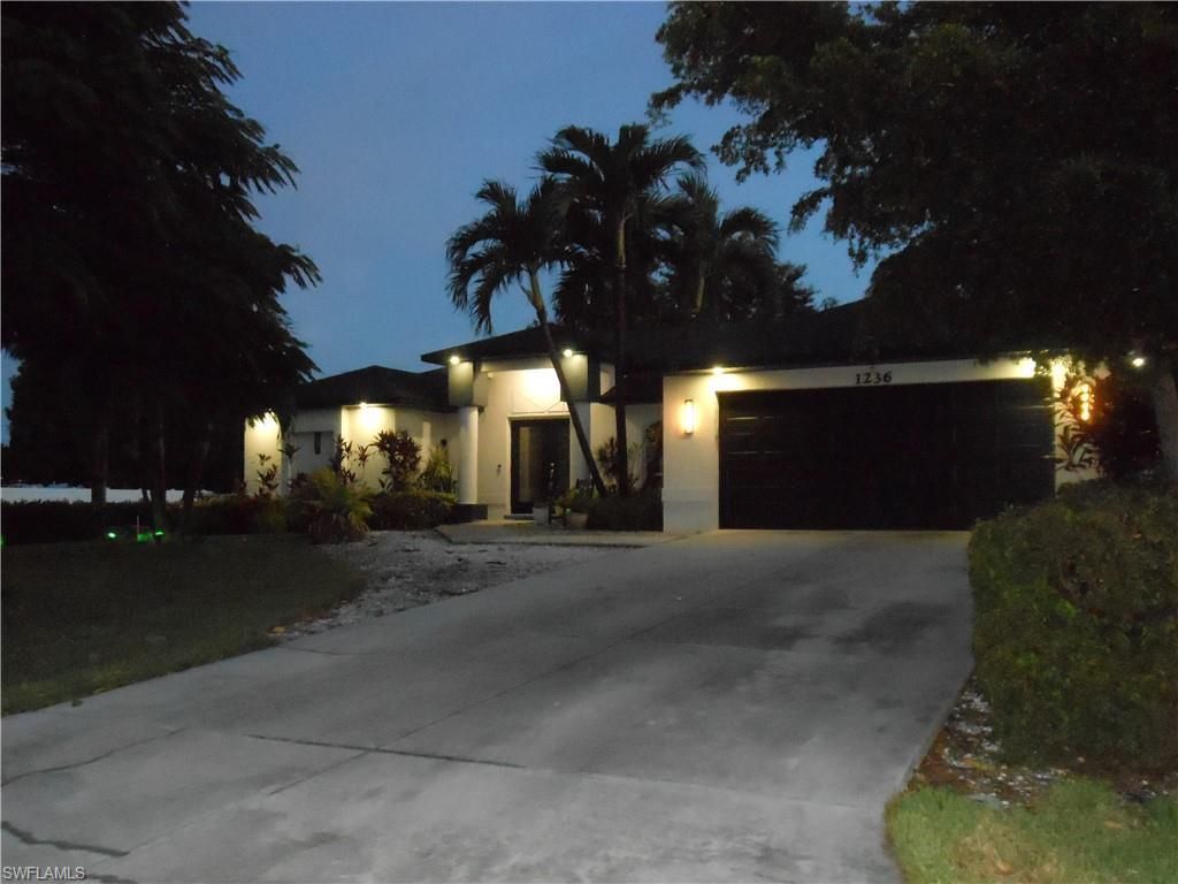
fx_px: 1123
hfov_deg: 55.4
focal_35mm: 33
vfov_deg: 42.9
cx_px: 589
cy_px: 442
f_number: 3.5
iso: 1250
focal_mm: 6
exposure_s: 1/30
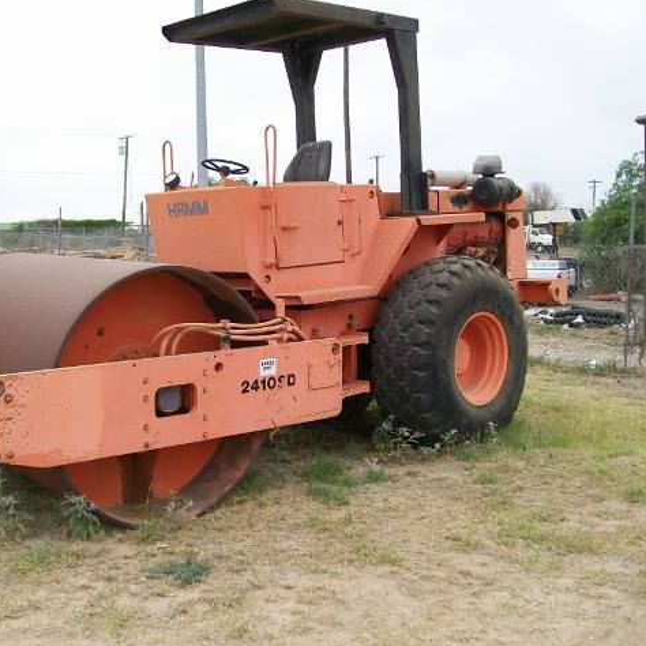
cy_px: 323
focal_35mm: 43
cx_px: 279
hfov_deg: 39.1
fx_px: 908
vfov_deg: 39.2
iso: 80
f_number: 2.7
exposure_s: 1/245
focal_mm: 6
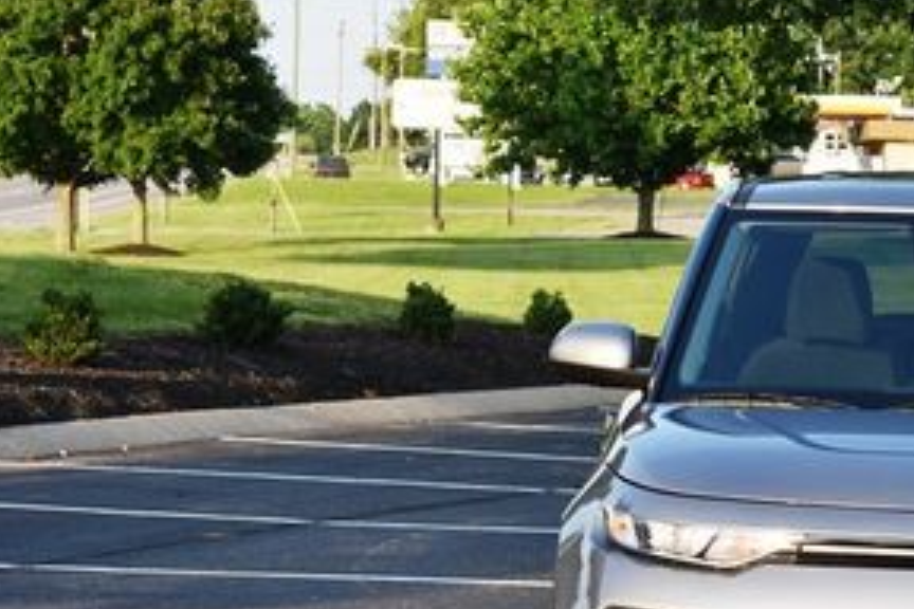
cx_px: 990
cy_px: 385
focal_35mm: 183
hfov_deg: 11.1
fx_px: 4649
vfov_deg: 7.5
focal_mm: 55
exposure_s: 1/250
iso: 200
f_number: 6.3
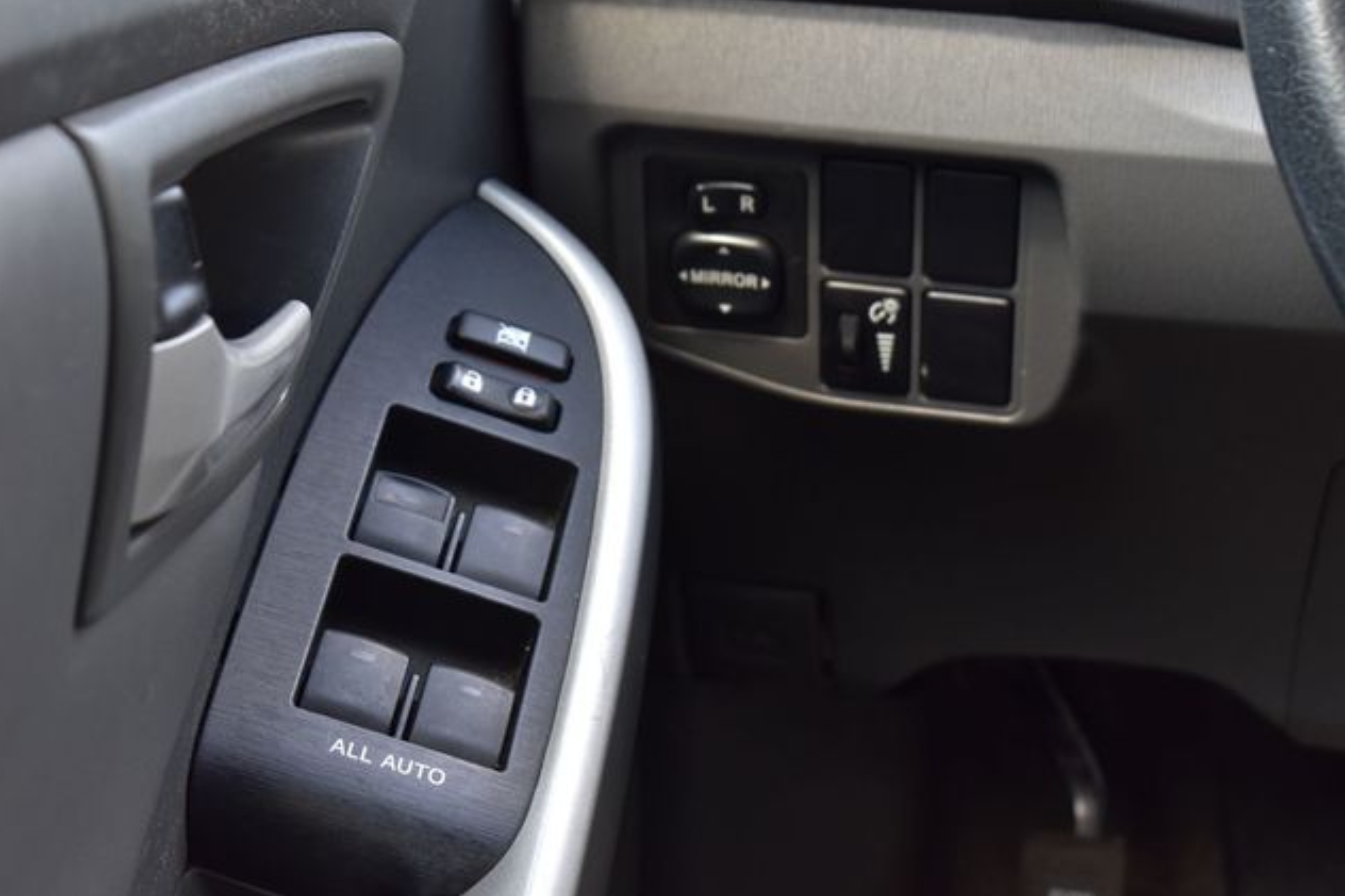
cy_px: 445
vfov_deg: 16.3
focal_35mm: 84
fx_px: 3119
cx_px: 668
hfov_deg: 24.3
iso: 400
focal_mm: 55
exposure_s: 1/60
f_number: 8
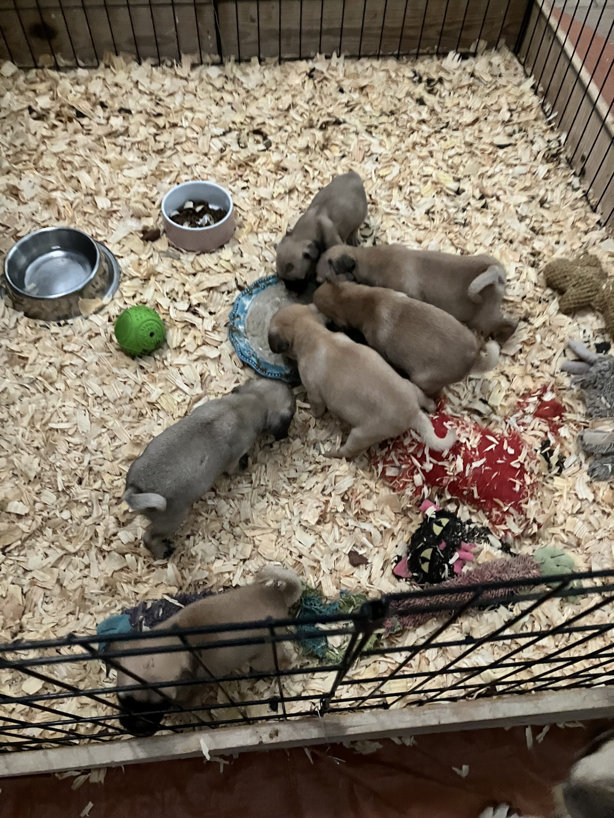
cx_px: 307
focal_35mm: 28
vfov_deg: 63.4
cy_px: 409
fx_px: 662
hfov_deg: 49.7
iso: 640
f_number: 1.8
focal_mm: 3.99
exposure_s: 1/24
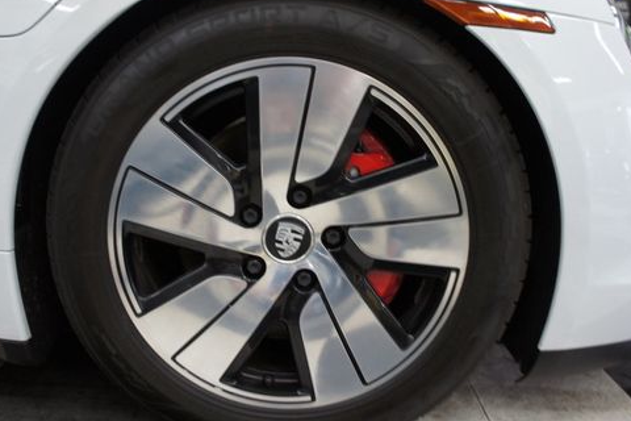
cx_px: 309
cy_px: 197
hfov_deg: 53.1
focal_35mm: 36
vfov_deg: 36.9
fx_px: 631
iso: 320
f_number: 3.5
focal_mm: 18
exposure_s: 1/30
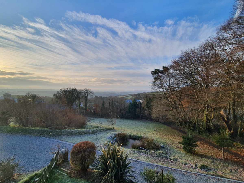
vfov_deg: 89.9
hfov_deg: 106.2
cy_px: 92
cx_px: 122
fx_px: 92
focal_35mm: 13
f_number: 2.2
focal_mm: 1.8
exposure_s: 1/622
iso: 50
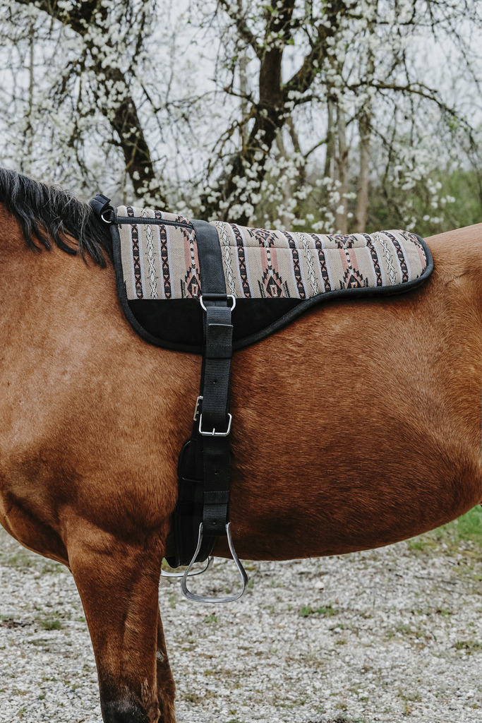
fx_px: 2188
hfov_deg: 12.6
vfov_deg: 18.8
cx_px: 241
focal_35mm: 109
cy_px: 362
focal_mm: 72.8
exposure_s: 1/500
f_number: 7.1
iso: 1250
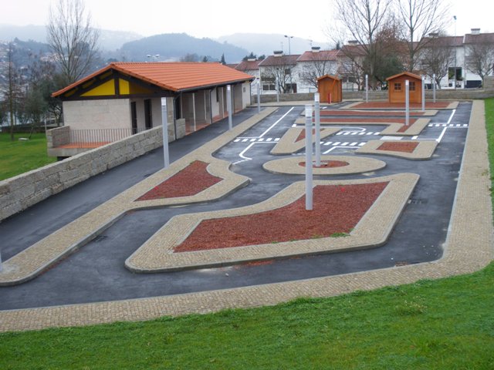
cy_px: 185
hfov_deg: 44.8
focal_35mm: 42
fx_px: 599
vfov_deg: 34.3
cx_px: 247
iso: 100
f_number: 4
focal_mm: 7.5
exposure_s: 1/50
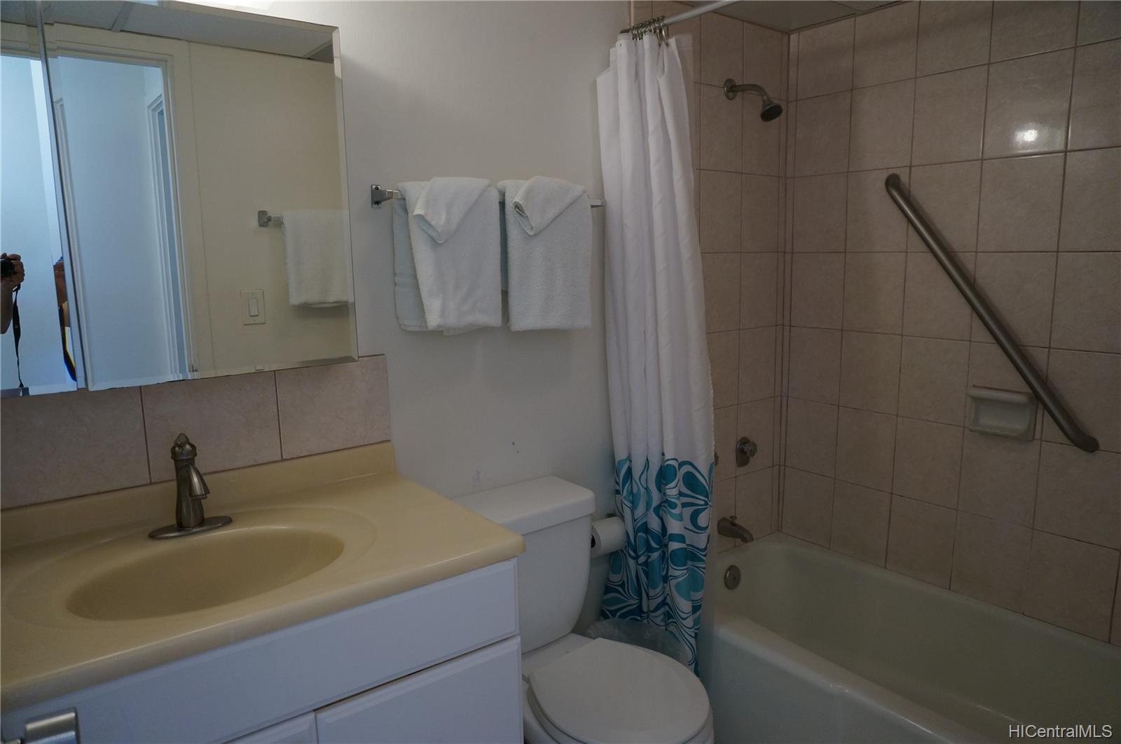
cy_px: 372
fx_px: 746
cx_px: 560
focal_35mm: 24
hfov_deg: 73.8
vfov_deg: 53.0
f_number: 4
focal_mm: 16
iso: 640
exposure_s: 1/160
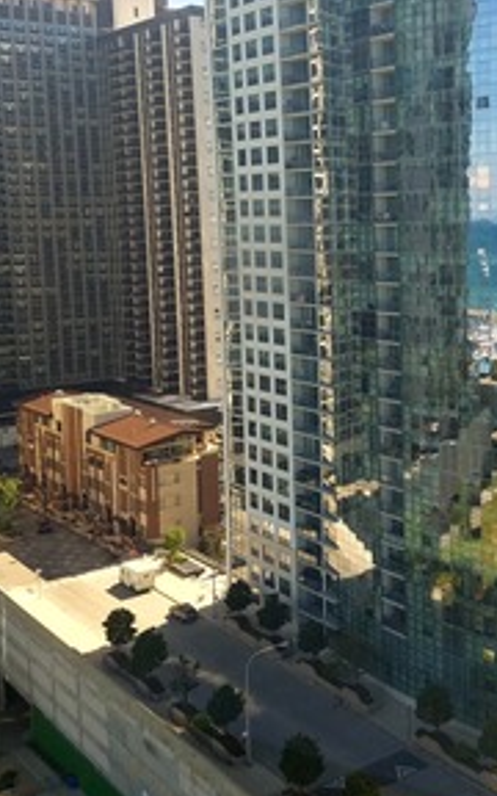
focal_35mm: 46
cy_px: 334
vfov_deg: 43.4
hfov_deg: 27.0
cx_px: 450
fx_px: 997
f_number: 1.7
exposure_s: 1/586
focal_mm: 4.2
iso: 50
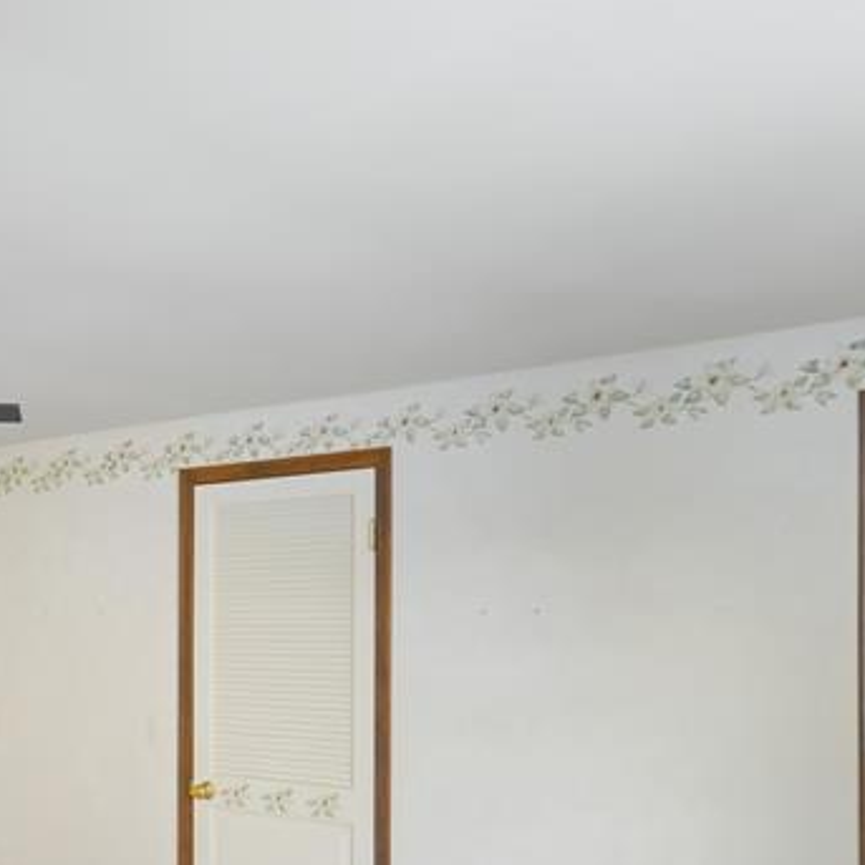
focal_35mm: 38
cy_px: 623
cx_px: 28
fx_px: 1074
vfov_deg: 42.8
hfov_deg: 39.4
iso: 400
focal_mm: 10
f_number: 4
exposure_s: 1/60
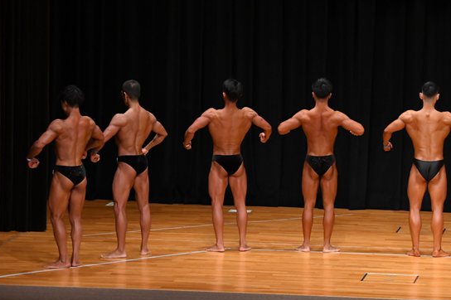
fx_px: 2266
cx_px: 247
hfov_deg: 11.4
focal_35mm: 181
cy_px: 127
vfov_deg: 7.6
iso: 3200
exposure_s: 1/400
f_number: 5.6
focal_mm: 85
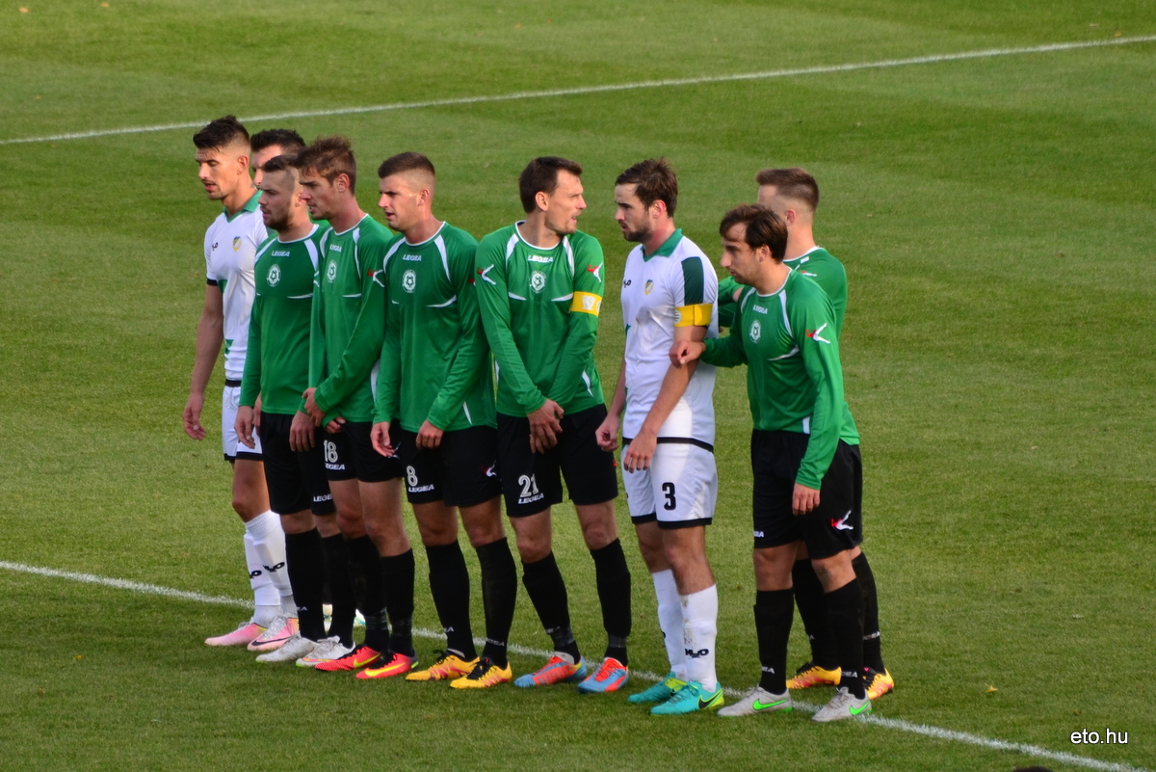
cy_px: 386
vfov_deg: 3.1
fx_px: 14454
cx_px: 578
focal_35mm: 450
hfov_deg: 4.6
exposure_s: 1/640
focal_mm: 300
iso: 400
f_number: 5.6
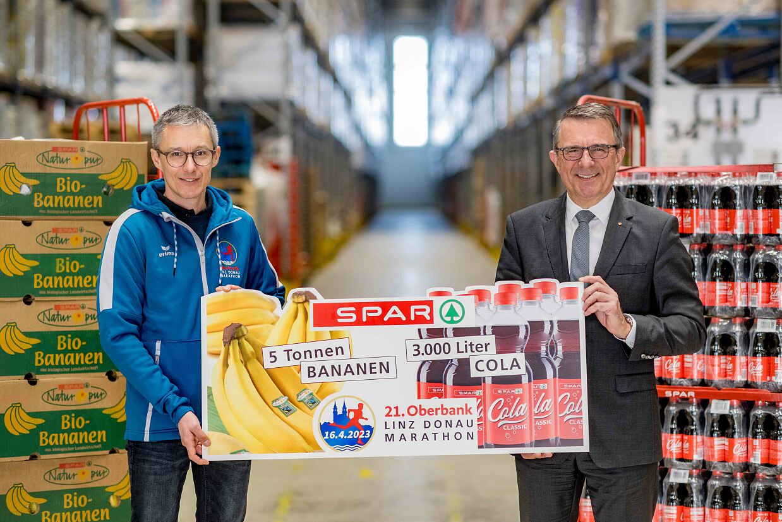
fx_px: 1847
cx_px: 391
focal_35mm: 85
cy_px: 261
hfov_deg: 23.9
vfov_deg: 16.1
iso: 800
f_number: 2
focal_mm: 85
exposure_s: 1/100
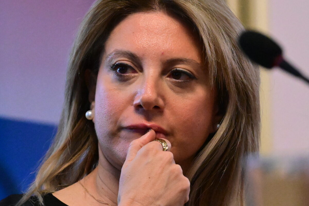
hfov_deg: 6.9
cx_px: 154
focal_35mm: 300
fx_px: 2575
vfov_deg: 4.6
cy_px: 103
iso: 10000
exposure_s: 1/500
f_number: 5.6
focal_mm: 200
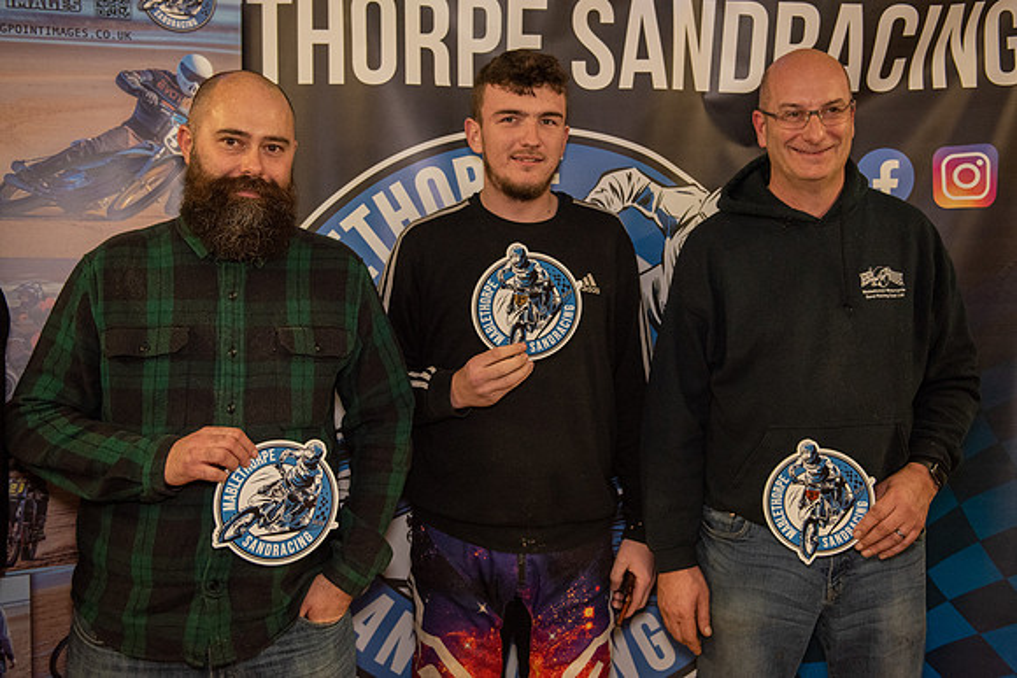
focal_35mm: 40
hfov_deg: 48.9
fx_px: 1118
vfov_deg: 33.7
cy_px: 305
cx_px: 538
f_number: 2.8
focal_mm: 35
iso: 2500
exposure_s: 1/500
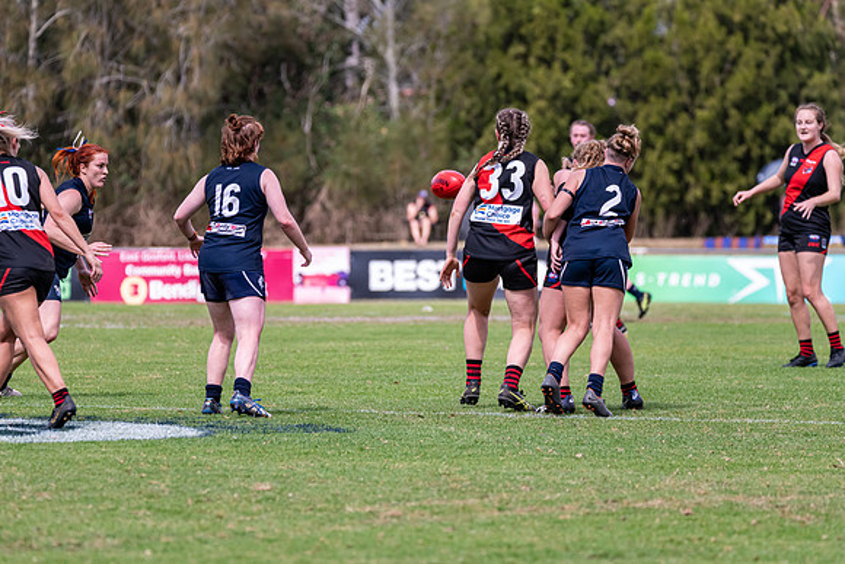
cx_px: 422
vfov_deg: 4.5
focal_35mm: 309
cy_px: 282
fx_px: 7247
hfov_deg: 6.7
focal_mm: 300
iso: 800
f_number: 6.3
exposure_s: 1/2000
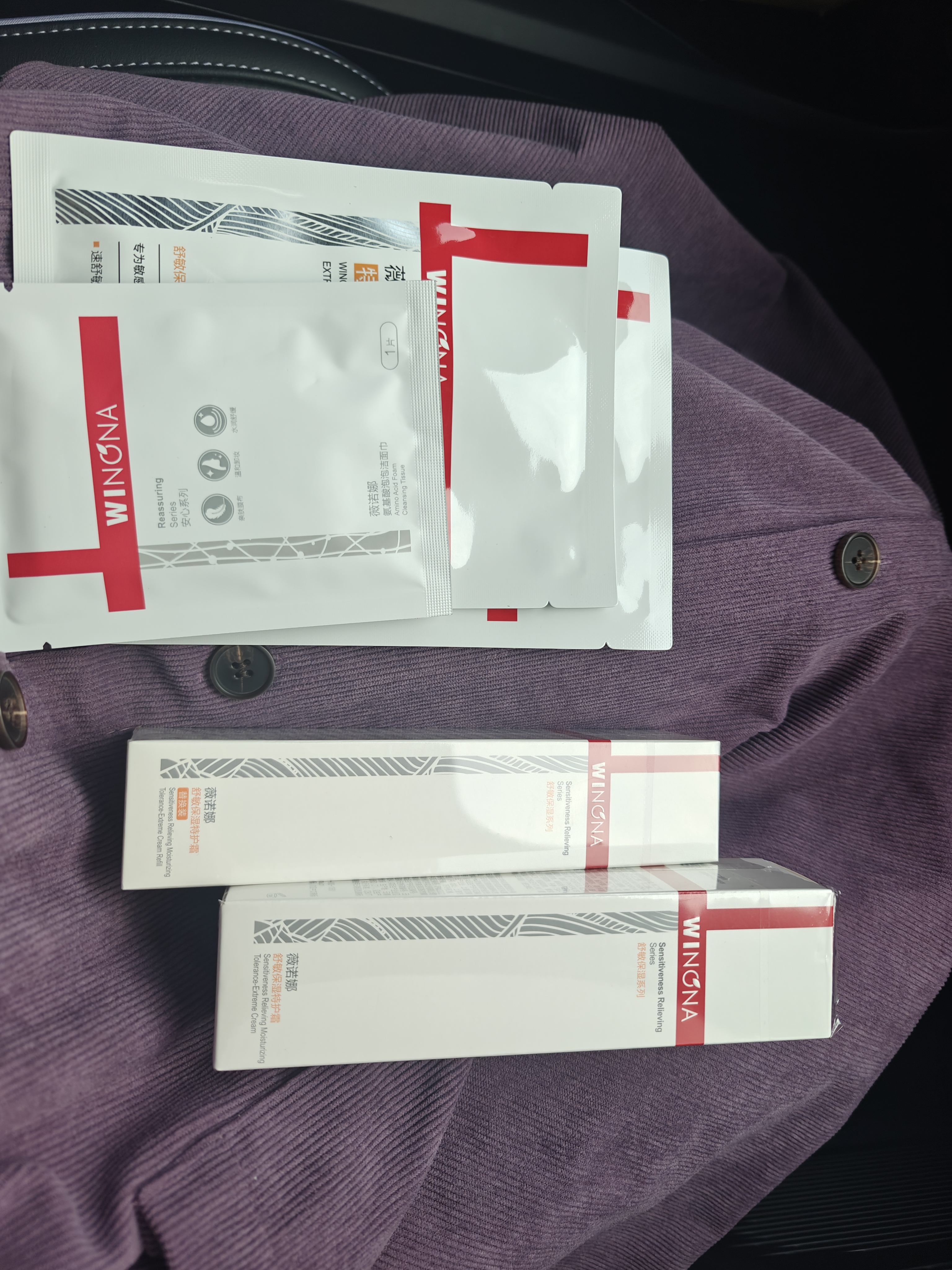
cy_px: 635
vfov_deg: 73.9
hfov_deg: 58.9
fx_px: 843
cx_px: 476
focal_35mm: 23
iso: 50
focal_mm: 6.06
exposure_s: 1/220
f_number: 1.6
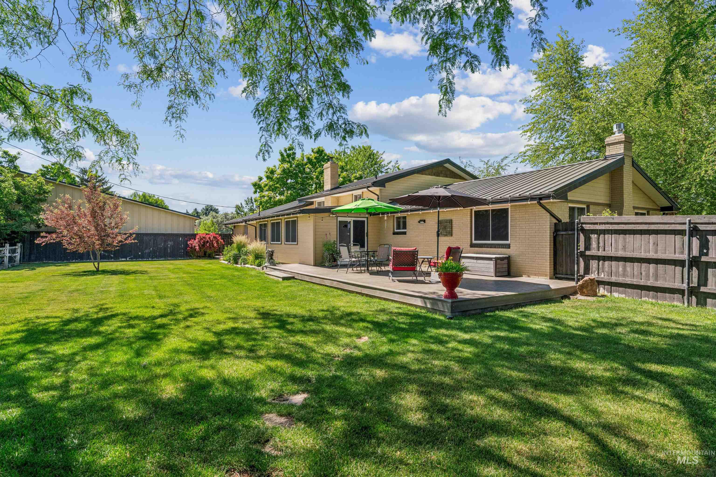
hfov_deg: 88.1
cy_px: 238
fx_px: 370
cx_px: 358
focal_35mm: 19
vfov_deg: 65.7
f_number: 13
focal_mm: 18.6
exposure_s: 1/125
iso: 400
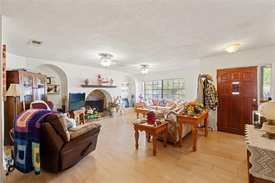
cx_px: 138
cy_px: 92
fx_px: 115
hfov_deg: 100.4
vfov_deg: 77.3
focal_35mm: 15
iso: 400
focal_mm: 10
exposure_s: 1/2.5
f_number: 7.1
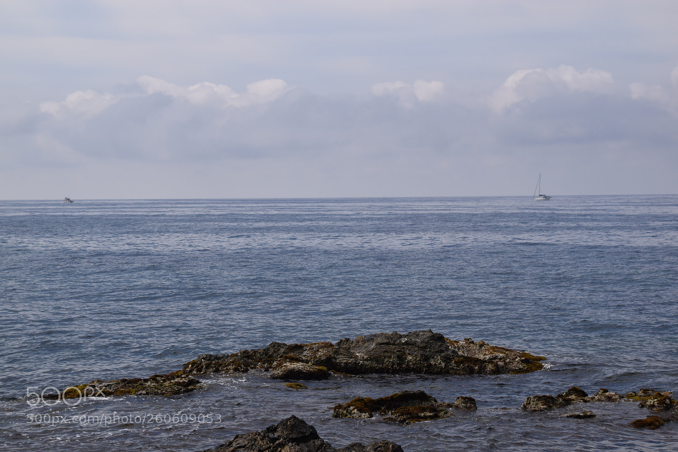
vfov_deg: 16.5
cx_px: 339
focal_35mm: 82
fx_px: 1553
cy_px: 226
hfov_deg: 24.6
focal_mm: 55
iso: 200
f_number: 11
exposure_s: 1/500
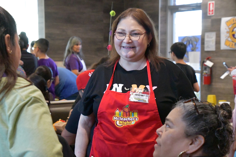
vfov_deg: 14.1
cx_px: 118
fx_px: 636
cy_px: 78
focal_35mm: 97
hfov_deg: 21.0
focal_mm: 65
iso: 16000
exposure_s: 1/250
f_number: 8
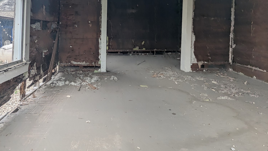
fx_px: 171
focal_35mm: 24
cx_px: 111
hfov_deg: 75.7
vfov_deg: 46.2
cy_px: 40
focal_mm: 2.35
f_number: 2.2
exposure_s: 1/344
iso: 46
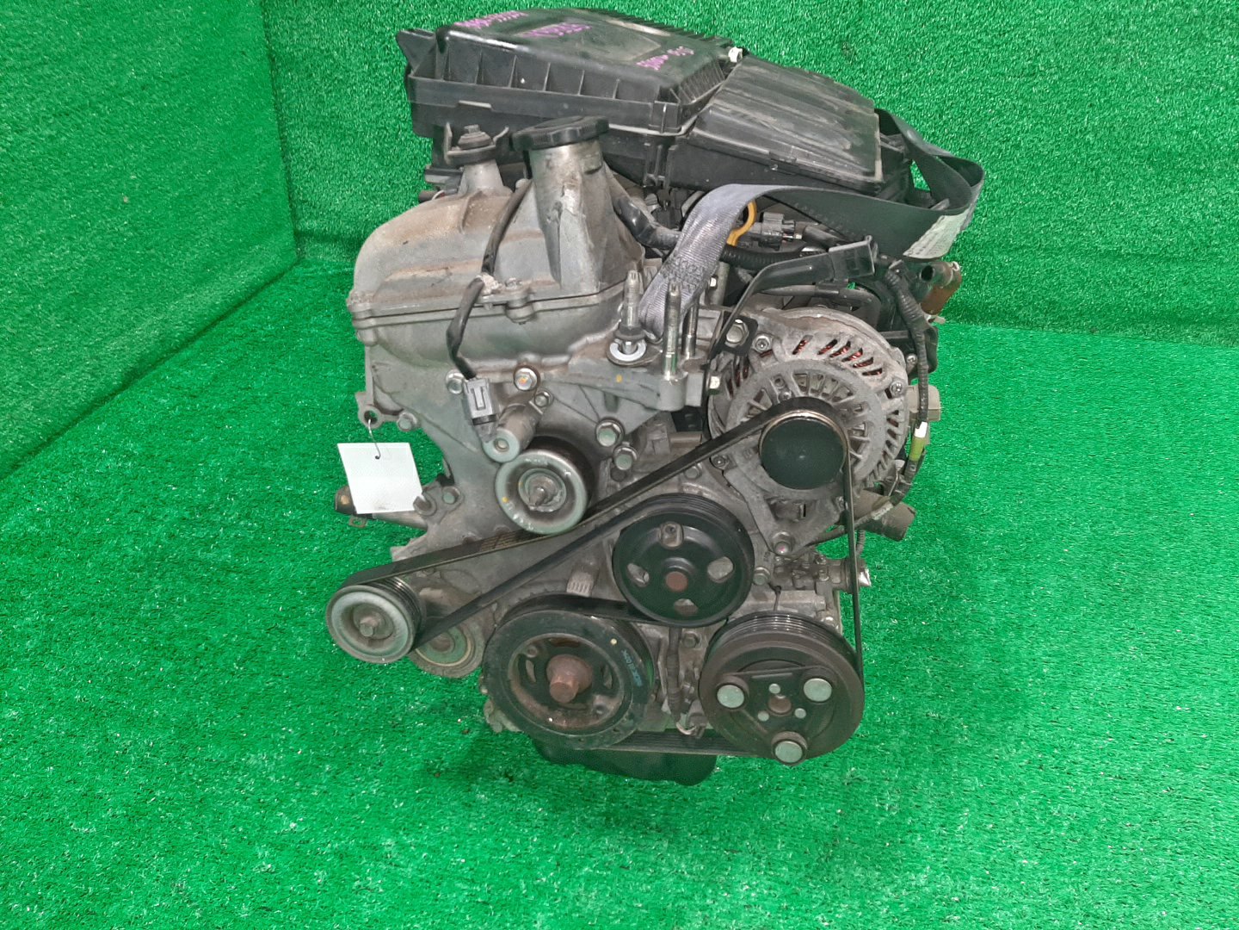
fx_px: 931
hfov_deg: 67.3
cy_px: 465
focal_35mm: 26
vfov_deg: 53.1
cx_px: 620
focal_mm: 3.93
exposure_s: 1/50
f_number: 1.7
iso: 221
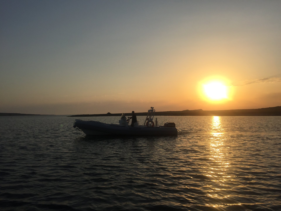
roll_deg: +0.9
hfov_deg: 61.7
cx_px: 140
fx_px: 235
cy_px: 106
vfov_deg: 48.2
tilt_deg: -1.3
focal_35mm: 29
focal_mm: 4.15
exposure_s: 1/4405
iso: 32
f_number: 2.2
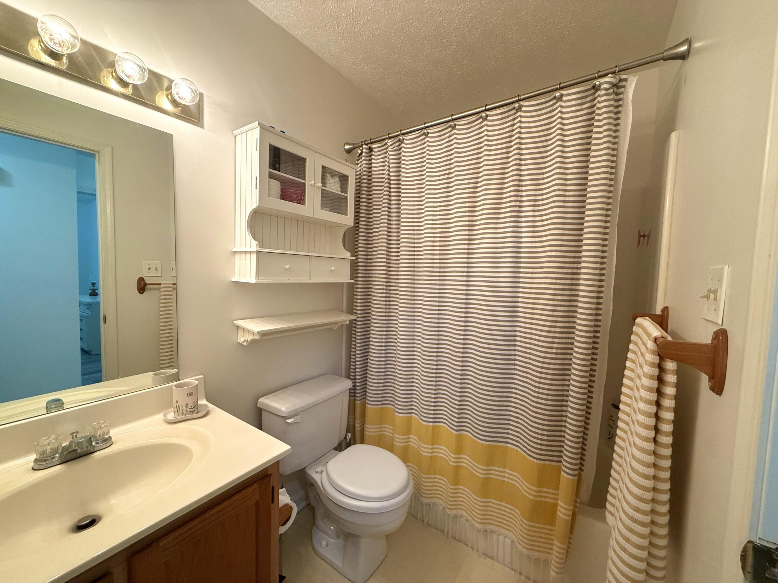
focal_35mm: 14
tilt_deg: -3.1
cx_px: 389
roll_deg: -1.3
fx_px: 315
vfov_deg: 85.7
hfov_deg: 102.1
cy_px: 292
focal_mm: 2.22
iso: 250
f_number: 2.2
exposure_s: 1/120
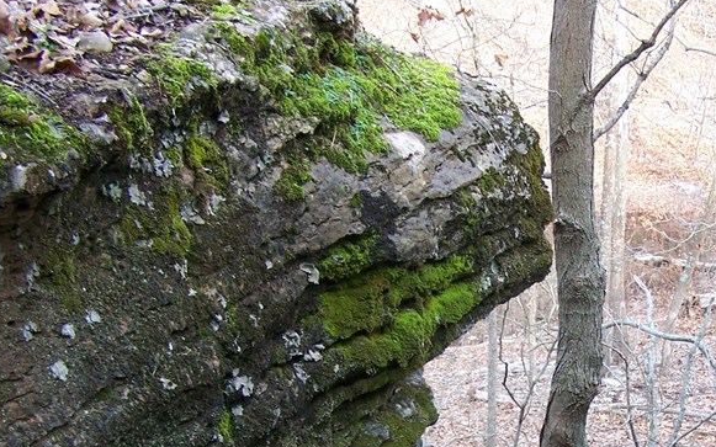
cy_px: 403
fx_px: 1385
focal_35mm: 71
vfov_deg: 18.1
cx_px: 580
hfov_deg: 28.3
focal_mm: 6.3
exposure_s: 1/80
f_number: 2.8
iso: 80
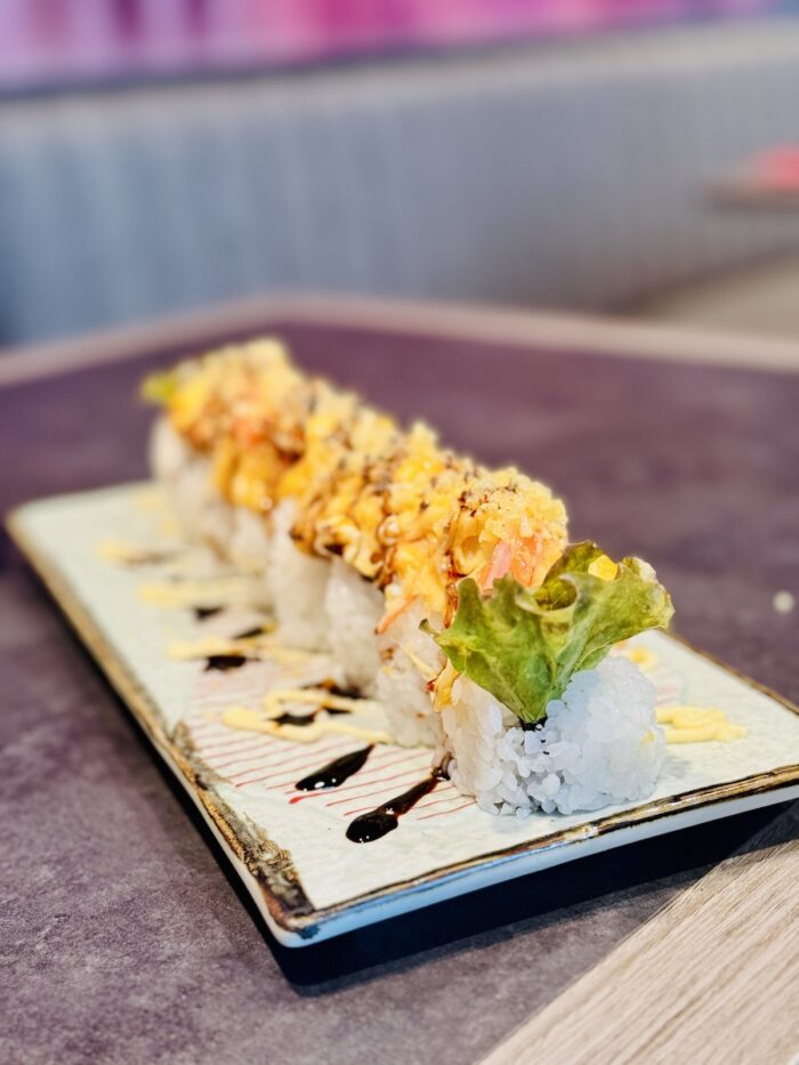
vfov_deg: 39.7
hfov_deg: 30.3
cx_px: 400
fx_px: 1477
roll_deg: +3.2
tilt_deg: -18.3
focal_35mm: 48
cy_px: 532
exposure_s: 1/50
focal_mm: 6.76
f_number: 1.78
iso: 250
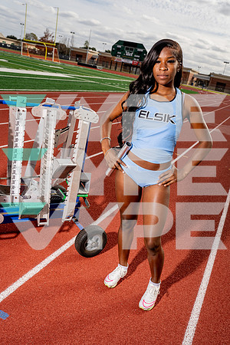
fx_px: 297
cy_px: 172
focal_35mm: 31
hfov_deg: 42.3
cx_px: 115
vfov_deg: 60.3
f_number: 6.3
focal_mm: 31
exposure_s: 1/1250
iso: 160
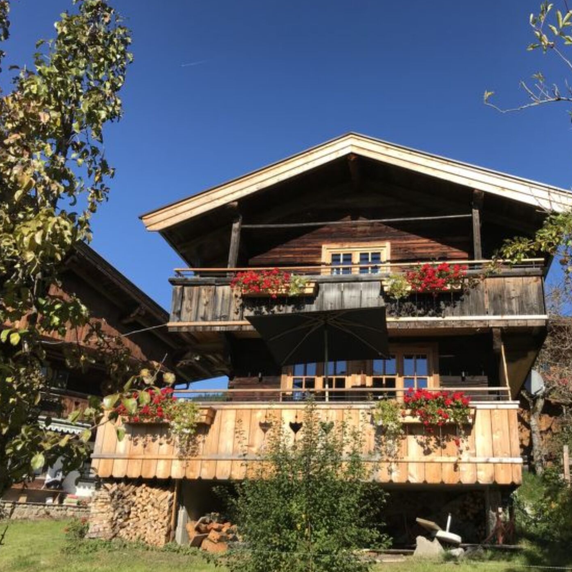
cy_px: 287
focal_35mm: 34
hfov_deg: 48.1
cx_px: 345
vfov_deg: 48.5
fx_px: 636
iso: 20
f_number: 1.8
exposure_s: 1/1773
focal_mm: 3.99
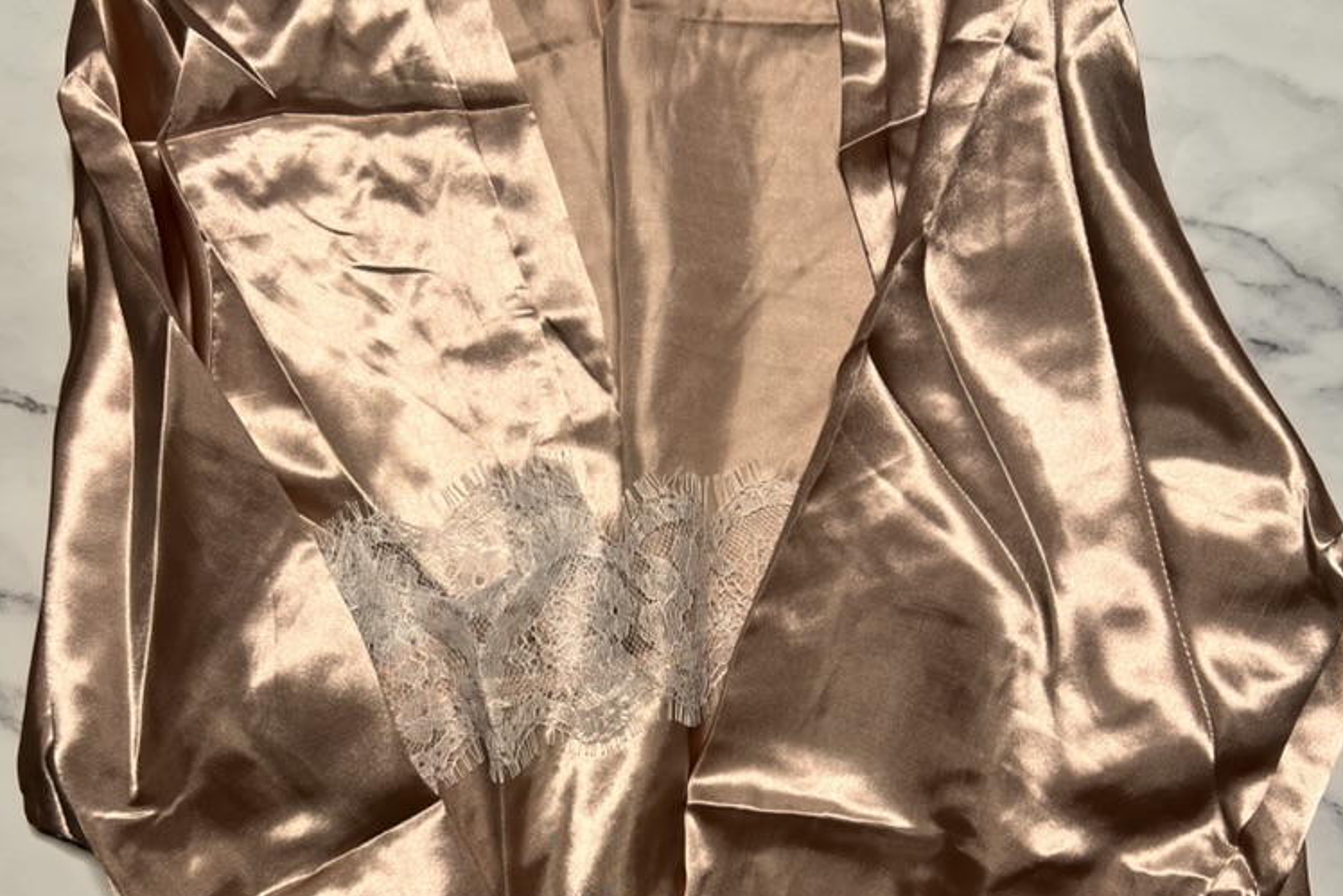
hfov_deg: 51.9
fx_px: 1380
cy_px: 589
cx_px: 688
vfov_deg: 35.6
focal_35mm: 37
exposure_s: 1/100
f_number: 1.5
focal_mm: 5.7
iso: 64
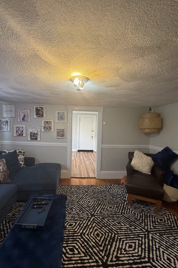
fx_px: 111
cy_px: 135
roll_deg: -1.9
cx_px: 80
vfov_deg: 100.4
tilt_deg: -2.8
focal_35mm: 15
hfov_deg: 77.1
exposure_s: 1/120
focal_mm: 2.22
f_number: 2.2
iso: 320
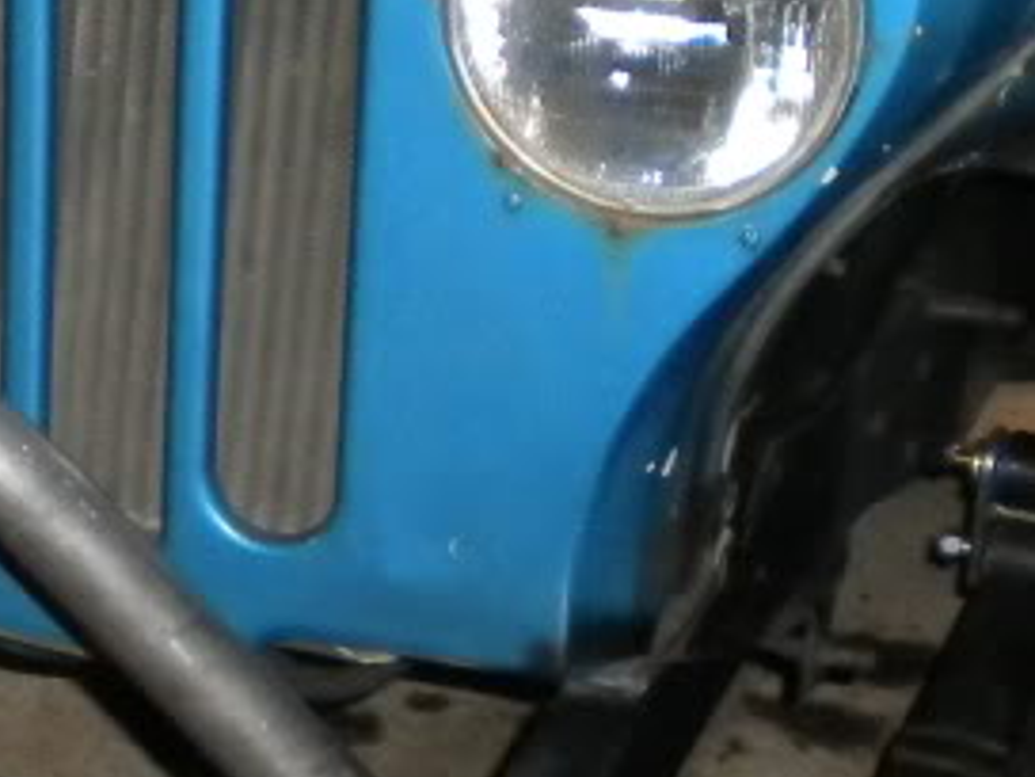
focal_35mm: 132
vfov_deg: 11.2
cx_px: -99
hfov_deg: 14.6
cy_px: 625
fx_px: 3947
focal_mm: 6.3
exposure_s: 1/30
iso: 400
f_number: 3.1
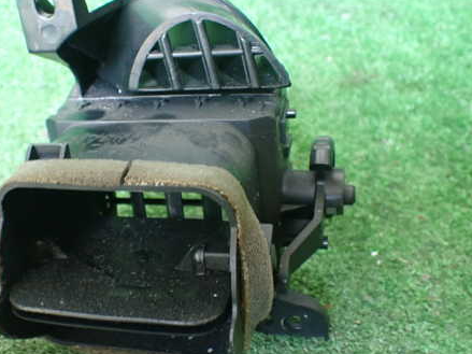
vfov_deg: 35.1
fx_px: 559
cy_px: 170
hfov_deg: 45.4
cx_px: 177
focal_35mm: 41
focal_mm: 5.4
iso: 800
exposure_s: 1/60
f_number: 2.3
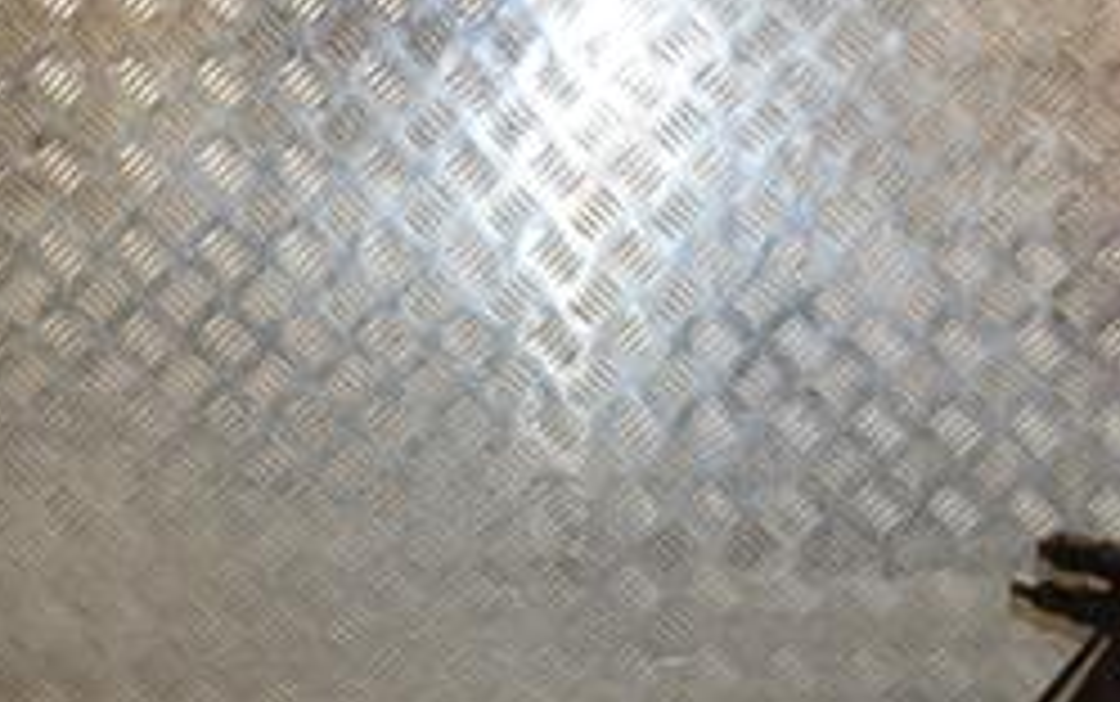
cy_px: 572
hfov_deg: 26.7
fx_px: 2359
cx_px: 603
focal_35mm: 77
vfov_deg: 16.8
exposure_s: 1/200
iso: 800
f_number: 6.3
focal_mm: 21
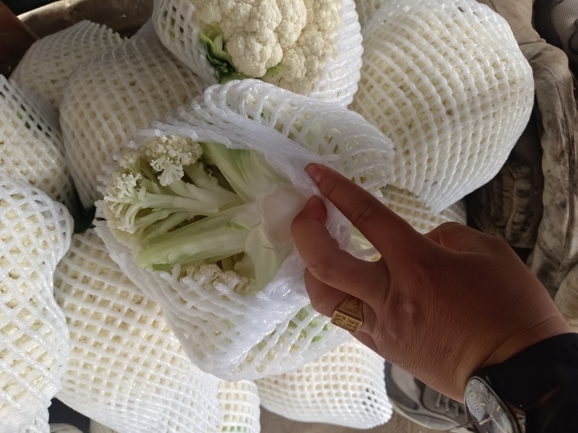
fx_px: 384
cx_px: 289
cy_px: 216
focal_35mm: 23
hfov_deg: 73.9
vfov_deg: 58.9
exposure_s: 1/100
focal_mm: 5.5
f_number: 1.88
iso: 428
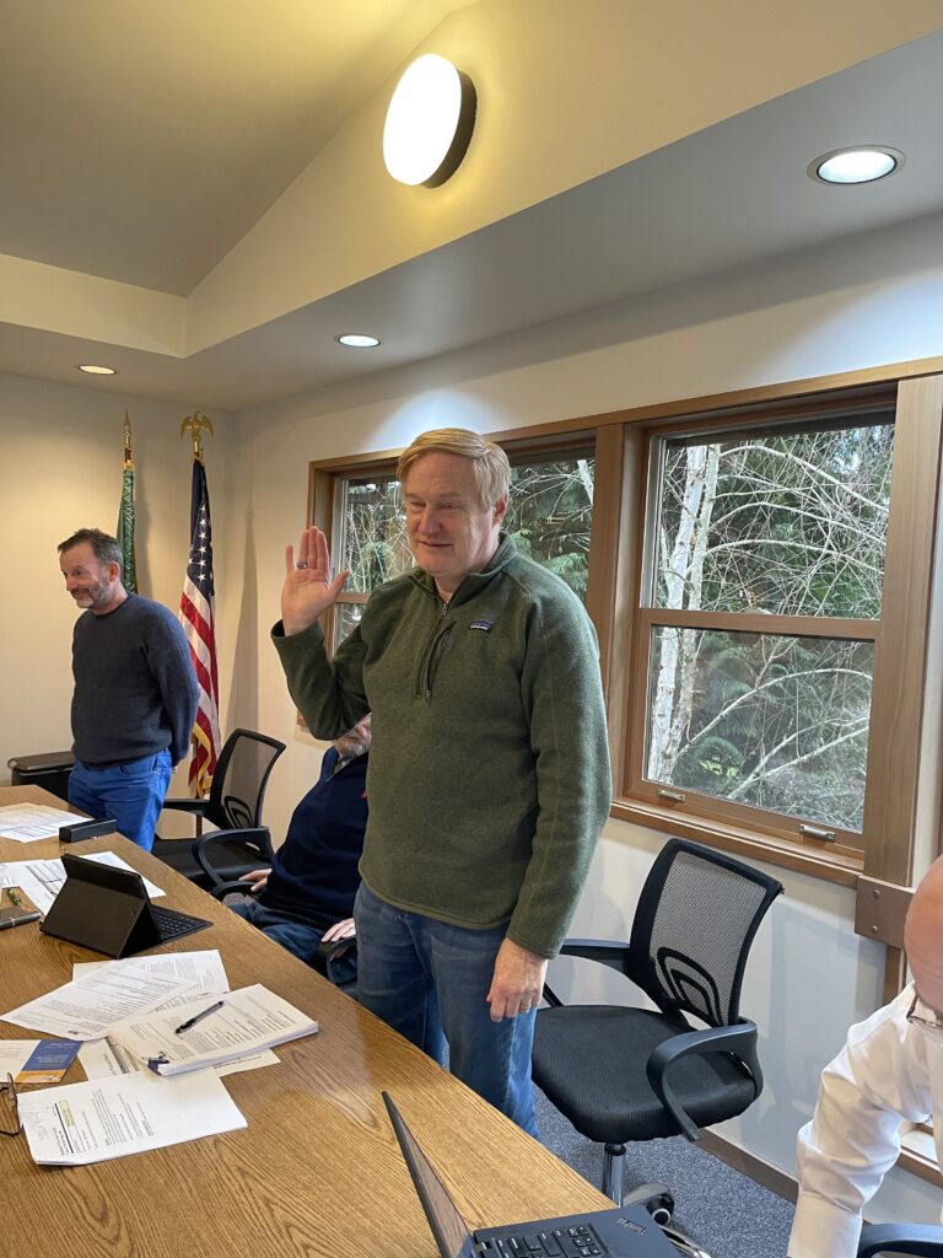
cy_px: 629
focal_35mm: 25
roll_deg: -2.8
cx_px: 472
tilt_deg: -2.3
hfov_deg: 54.9
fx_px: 908
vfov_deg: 69.4
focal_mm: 5.1
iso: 320
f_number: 1.6
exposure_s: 1/60
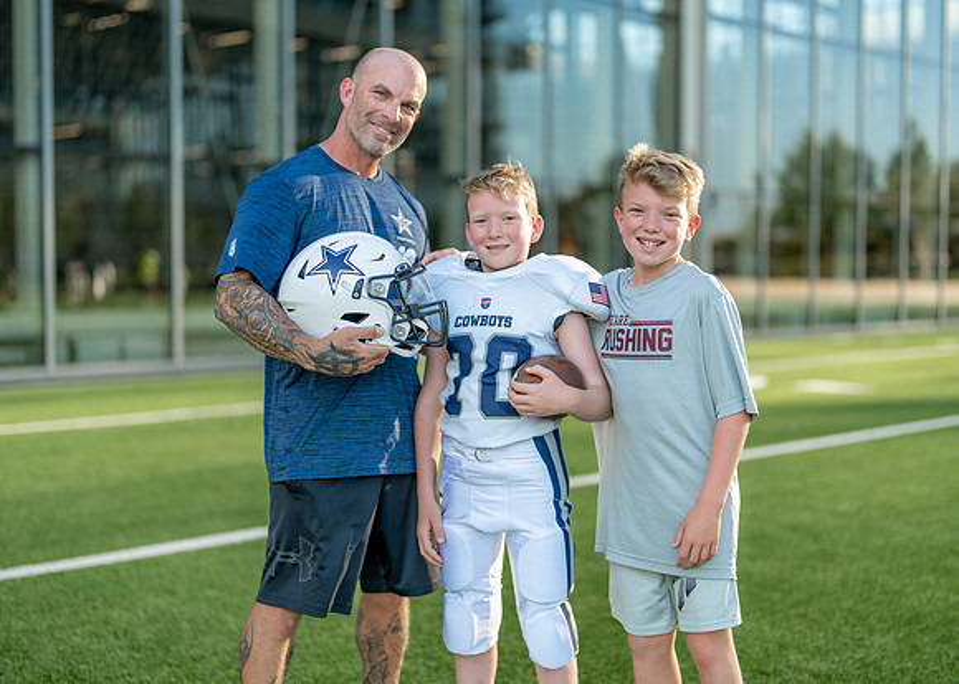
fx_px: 1448
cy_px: 342
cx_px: 480
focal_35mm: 53
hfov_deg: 36.7
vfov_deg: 26.6
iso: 100
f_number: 1.2
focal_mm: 50
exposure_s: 1/2000
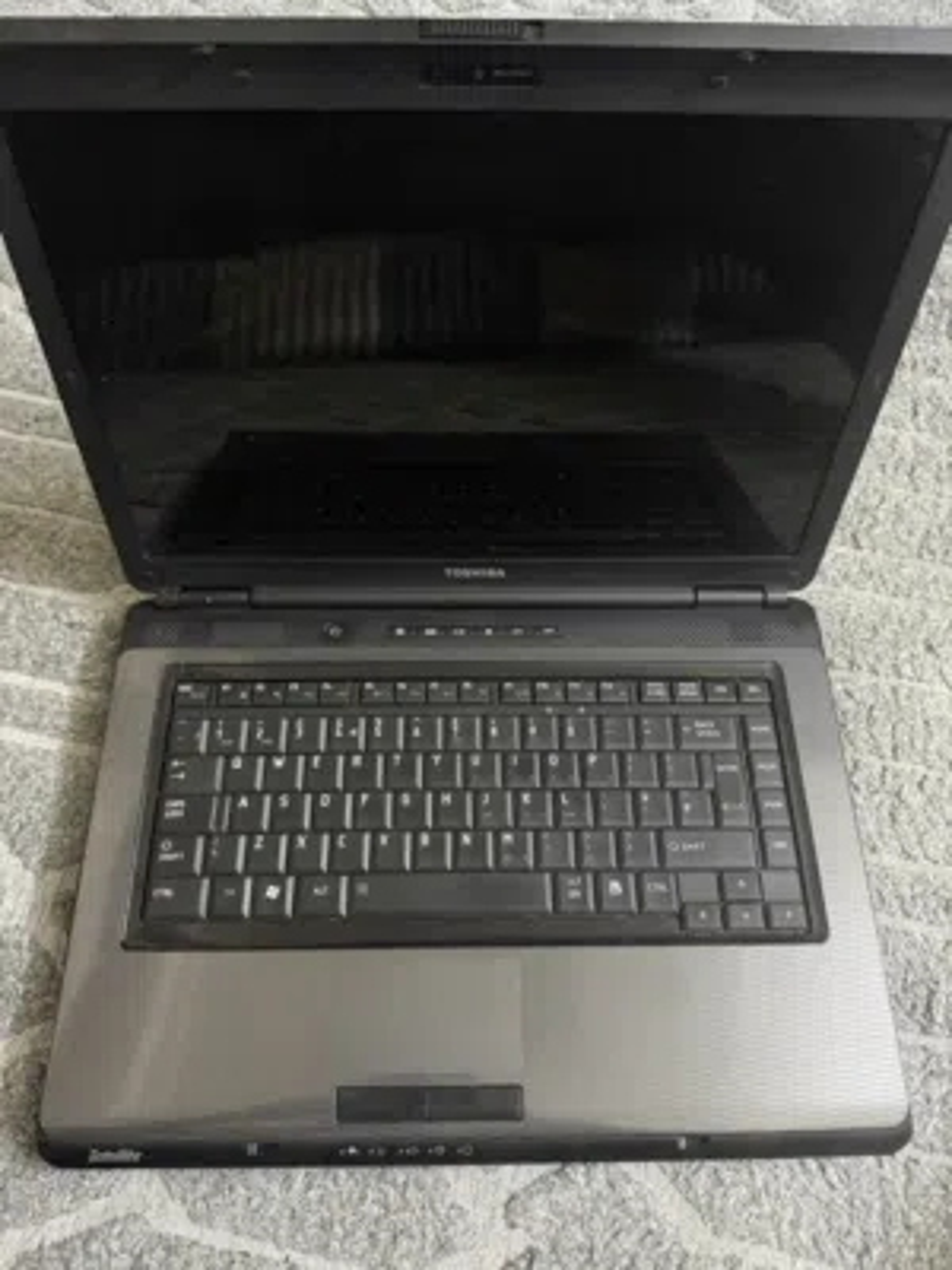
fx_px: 880
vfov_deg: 71.6
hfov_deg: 56.8
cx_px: 476
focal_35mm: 24
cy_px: 635
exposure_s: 1/60
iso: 640
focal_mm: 6.76
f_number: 1.78
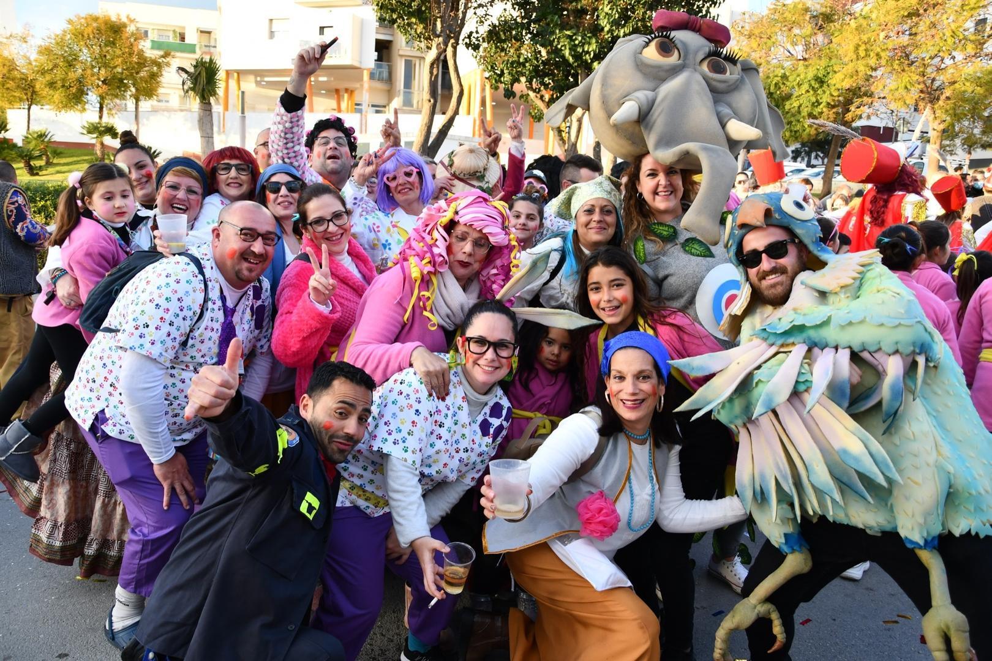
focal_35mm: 27
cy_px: 330
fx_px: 744
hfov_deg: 67.4
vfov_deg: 47.9
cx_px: 496
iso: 400
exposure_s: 1/250
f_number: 4.5
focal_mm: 18
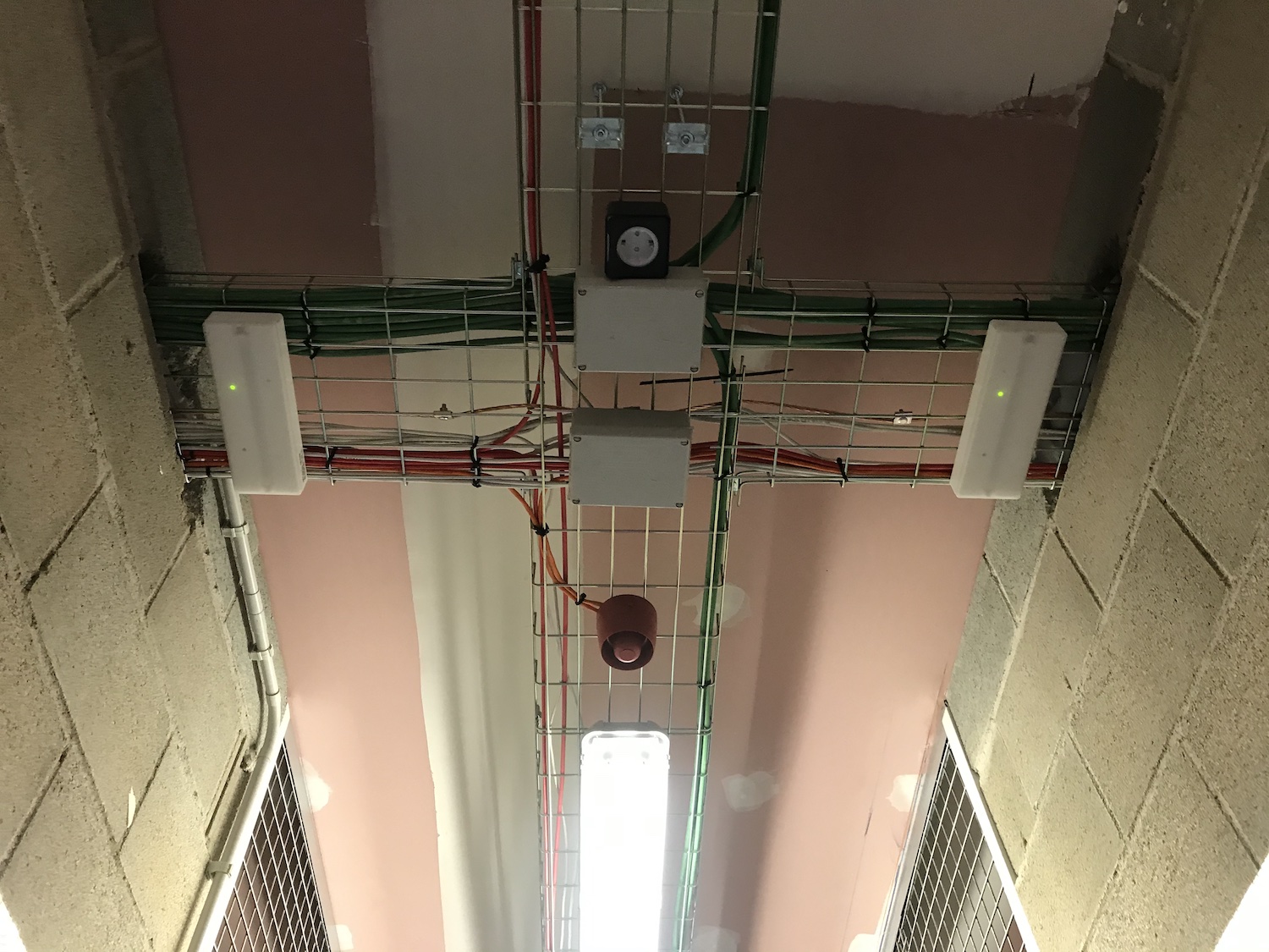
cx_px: 634
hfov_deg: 63.4
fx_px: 1026
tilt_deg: +58.0
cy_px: 476
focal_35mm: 28
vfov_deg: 49.7
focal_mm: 3.99
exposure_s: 1/17
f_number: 1.8
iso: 50
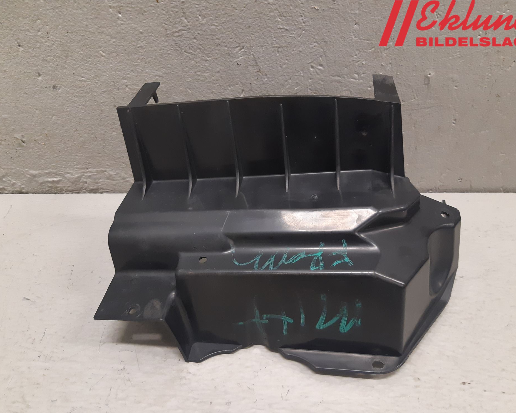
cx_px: 265
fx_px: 428
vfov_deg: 51.5
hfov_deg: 62.2
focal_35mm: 28
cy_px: 213
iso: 200
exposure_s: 1/50
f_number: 1.7
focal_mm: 3.93
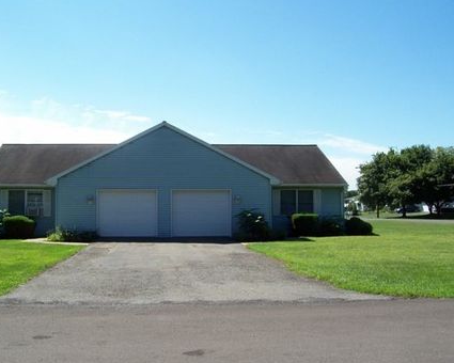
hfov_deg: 46.7
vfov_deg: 38.2
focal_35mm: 39
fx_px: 524
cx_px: 191
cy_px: 181
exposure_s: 1/401
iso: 80
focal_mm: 5.6
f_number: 5.1
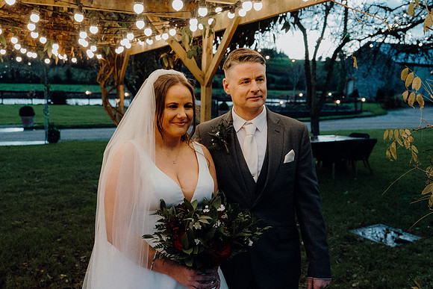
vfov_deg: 36.9
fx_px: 433
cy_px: 144
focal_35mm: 36
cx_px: 216
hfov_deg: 53.1
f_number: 3.5
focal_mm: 24
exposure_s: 1/160
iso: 5000
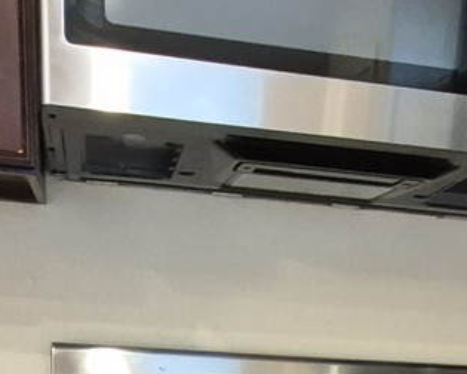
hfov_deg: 32.4
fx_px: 802
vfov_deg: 20.4
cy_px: 631
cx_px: 276
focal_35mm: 58
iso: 1250
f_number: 2.2
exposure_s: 1/60
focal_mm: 1.74
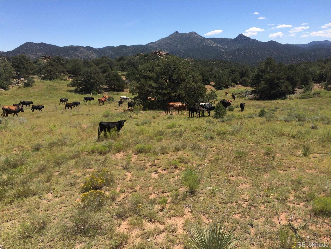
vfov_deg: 48.2
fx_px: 277
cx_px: 166
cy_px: 124
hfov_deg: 61.7
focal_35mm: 29
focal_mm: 4.15
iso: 32
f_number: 2.2
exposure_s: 1/2160
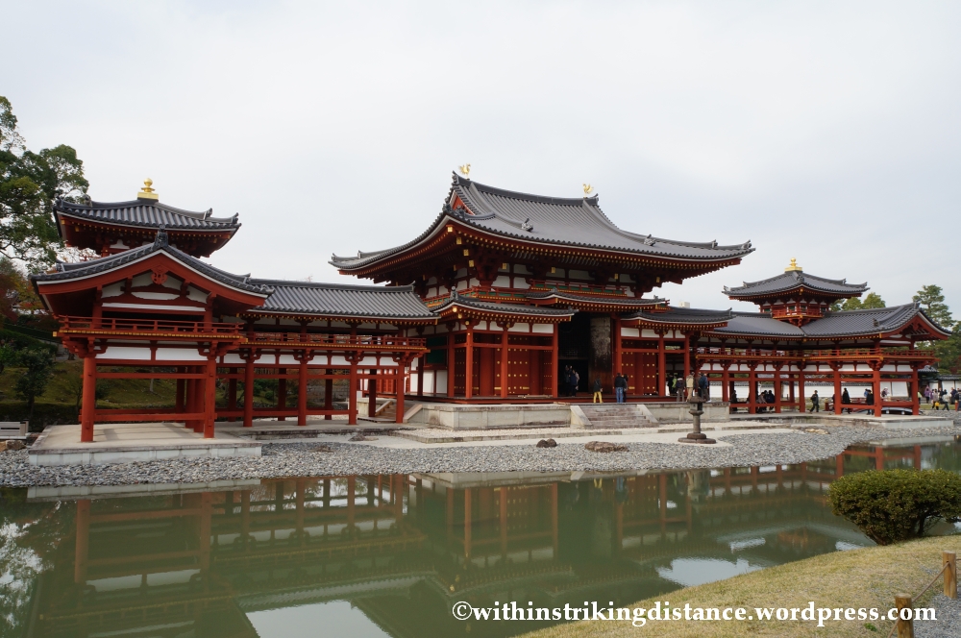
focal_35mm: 27
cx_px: 480
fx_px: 720
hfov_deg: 67.4
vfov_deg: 47.8
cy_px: 319
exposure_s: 1/125
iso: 200
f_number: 13
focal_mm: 18
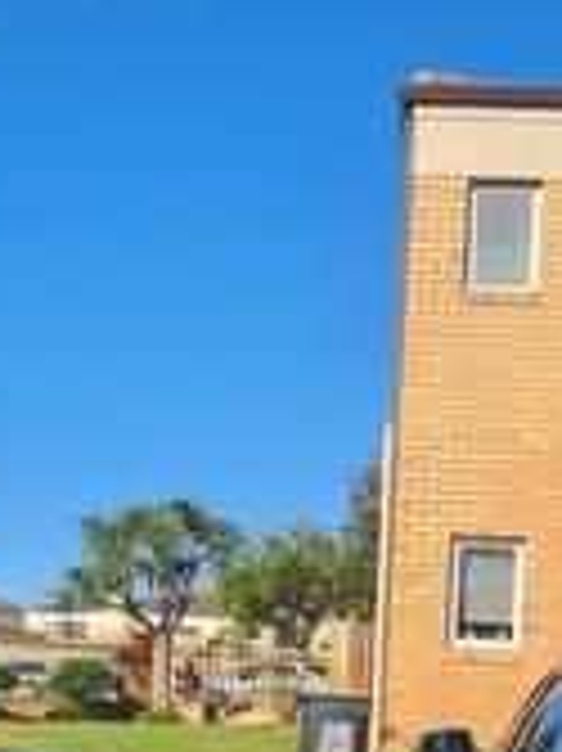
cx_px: 396
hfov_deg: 24.2
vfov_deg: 31.1
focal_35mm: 60
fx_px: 1300
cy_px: 639
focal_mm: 4.65
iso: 32
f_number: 1.8
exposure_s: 1/1821
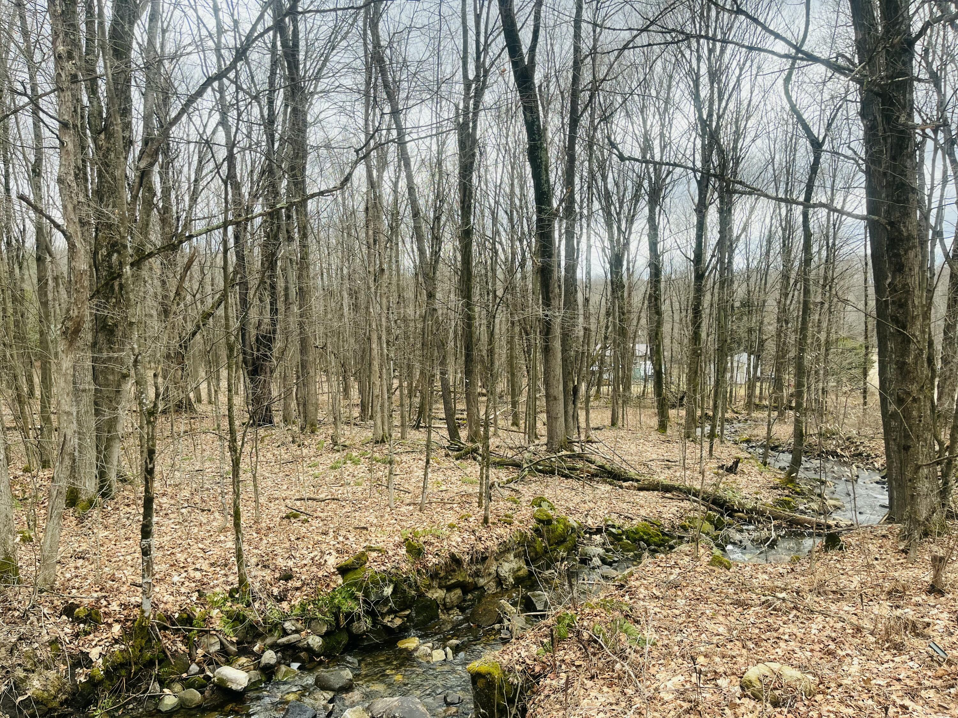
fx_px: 720
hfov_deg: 67.3
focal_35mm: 26
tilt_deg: -3.6
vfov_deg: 53.1
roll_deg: +0.8
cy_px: 359
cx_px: 479
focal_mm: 5.1
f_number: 1.6
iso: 50
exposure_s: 1/467
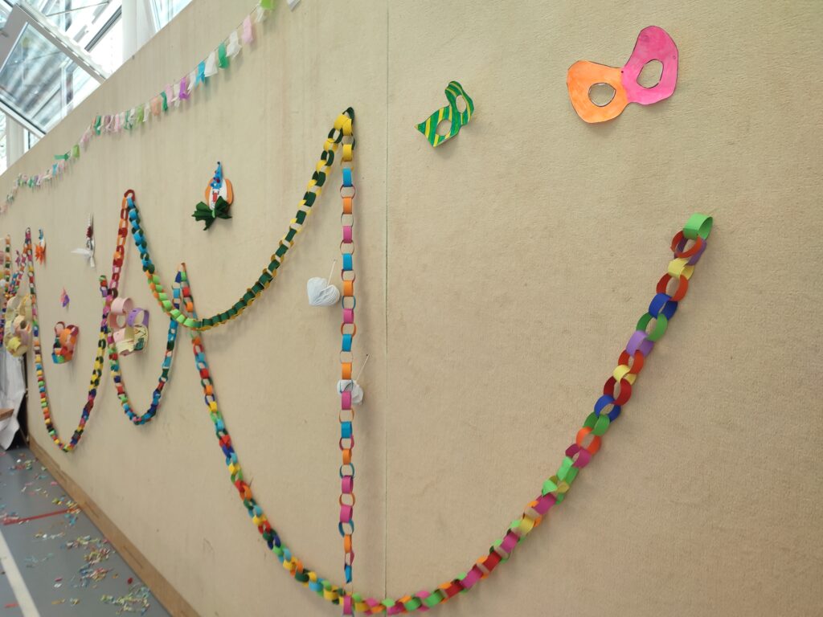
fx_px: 594
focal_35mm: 25
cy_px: 308
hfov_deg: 69.4
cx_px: 412
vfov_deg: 54.9
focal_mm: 6.04
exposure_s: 1/50
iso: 74
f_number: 1.9
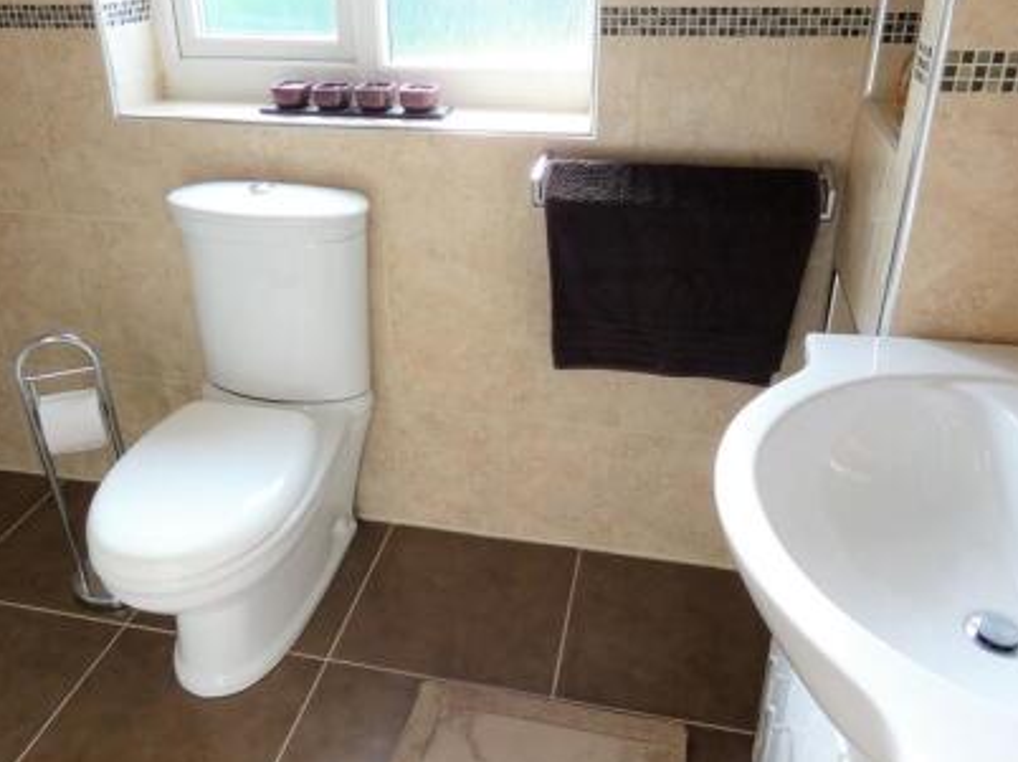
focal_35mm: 29
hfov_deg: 61.6
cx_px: 475
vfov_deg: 48.1
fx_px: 852
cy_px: 335
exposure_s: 1/60
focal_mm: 3.6
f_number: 2.8
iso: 200
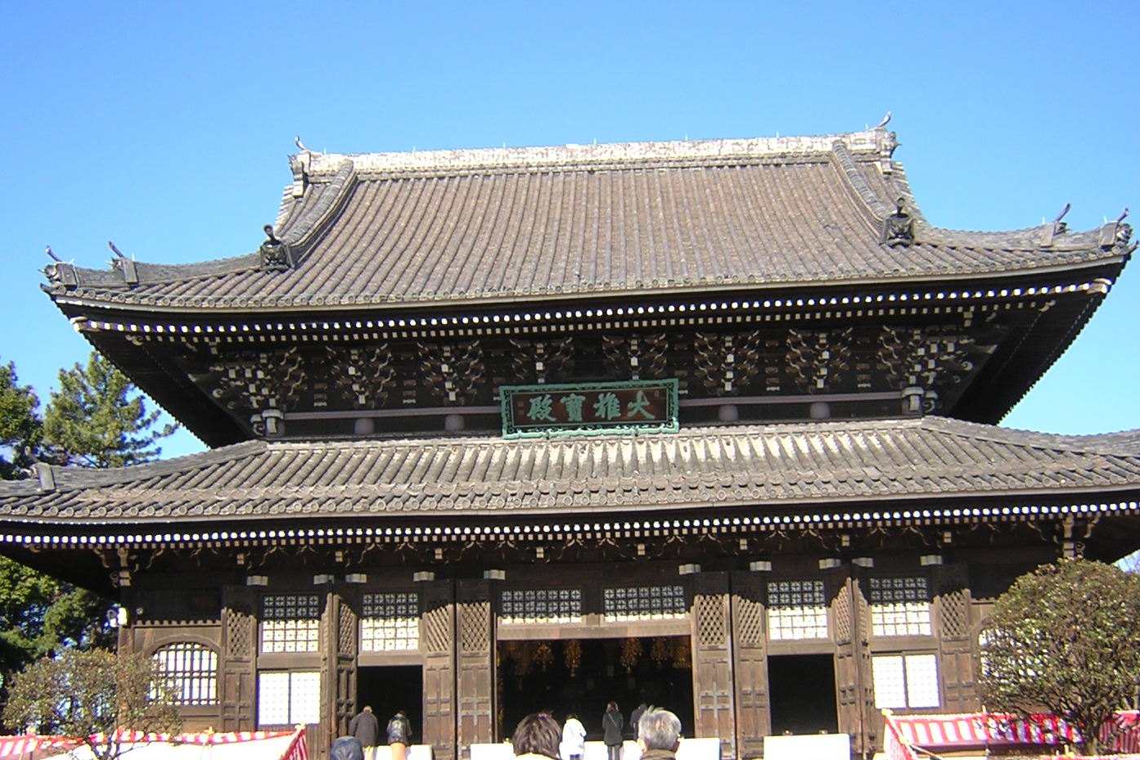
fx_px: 1362
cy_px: 412
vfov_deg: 31.2
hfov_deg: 45.4
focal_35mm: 43
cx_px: 588
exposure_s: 1/494
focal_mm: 4.7
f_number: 2.6
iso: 100
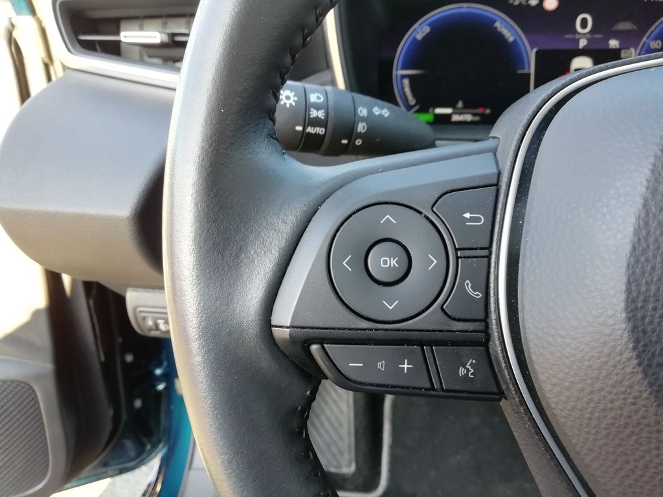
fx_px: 498
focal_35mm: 26
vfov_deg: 53.1
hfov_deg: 67.3
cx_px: 332
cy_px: 248
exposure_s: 1/40
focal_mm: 3.21
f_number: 2.2
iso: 80
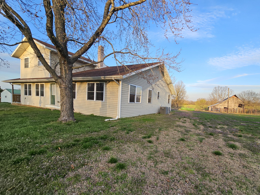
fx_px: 113
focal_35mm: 15
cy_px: 108
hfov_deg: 97.4
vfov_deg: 81.5
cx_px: 150
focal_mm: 2.2
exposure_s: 1/474
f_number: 2.2
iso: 50
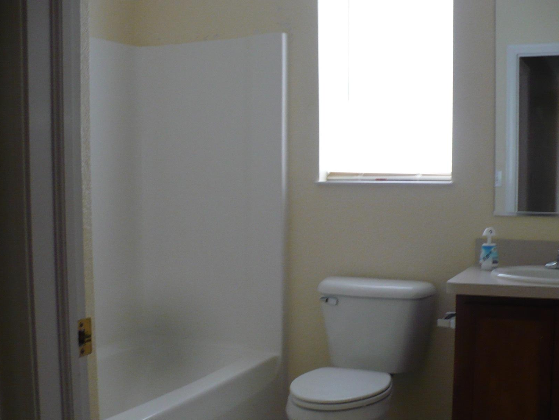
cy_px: 256
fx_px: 759
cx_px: 292
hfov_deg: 40.4
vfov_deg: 30.8
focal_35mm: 47
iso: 160
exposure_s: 1/30
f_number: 2.8
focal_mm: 6.1
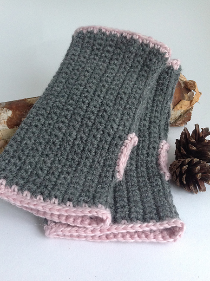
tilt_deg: -37.2
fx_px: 300
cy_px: 144
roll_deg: -0.2
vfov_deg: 50.2
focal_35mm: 37
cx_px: 103
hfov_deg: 38.6
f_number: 2.4
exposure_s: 1/15
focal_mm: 4.28
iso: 250
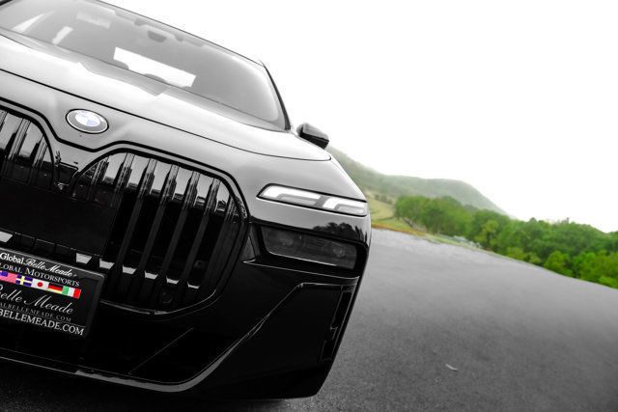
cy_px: 206
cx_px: 309
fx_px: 652
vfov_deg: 35.1
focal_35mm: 38
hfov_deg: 50.7
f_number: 6.3
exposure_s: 1/640
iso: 640
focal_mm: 38
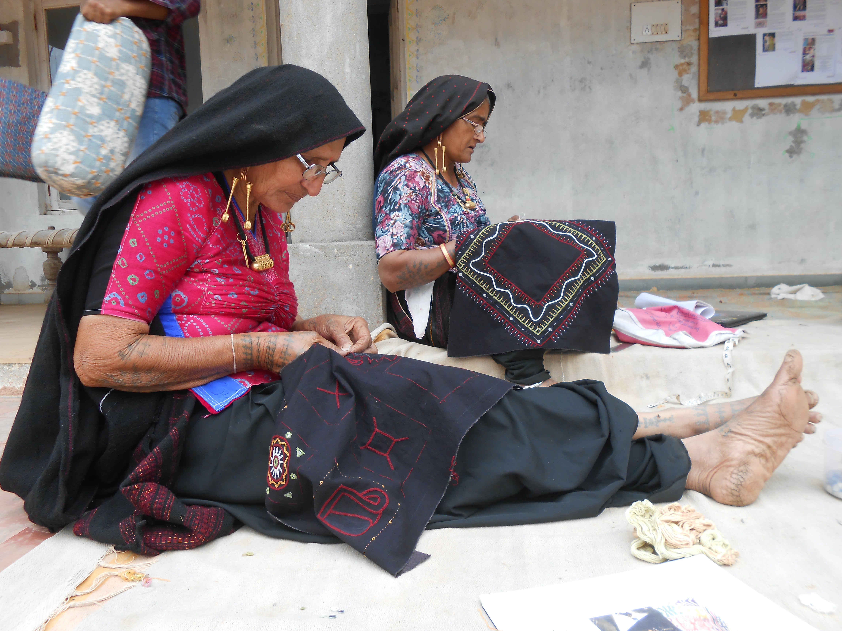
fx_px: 632
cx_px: 421
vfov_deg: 53.1
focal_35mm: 26
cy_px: 316
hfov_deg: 67.3
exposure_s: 1/125
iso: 80
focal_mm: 4.6
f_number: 3.5
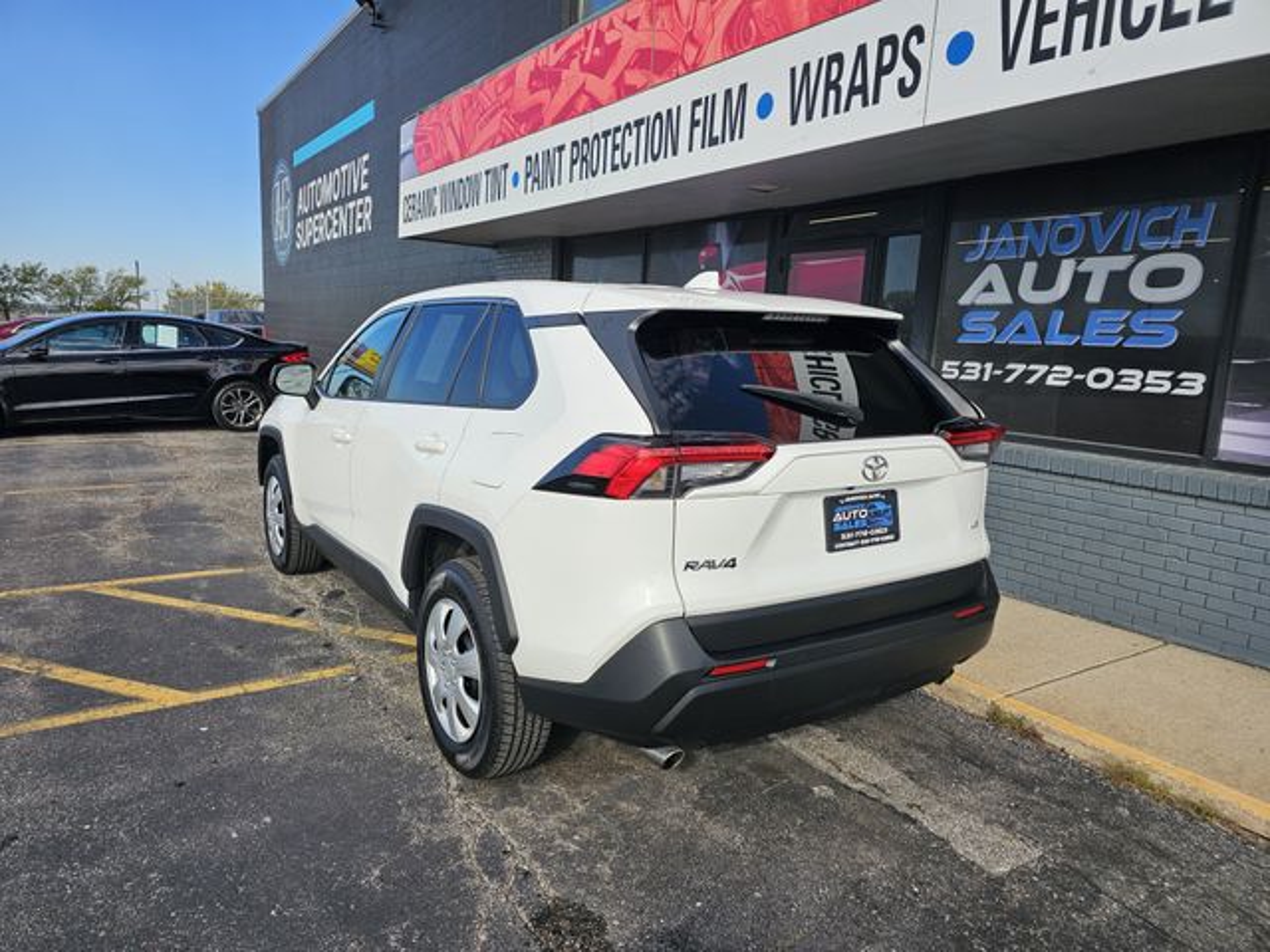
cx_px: 635
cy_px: 476
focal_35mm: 23
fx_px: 844
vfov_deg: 58.9
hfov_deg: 73.9
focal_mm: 6.3
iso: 10
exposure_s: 1/591
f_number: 1.7
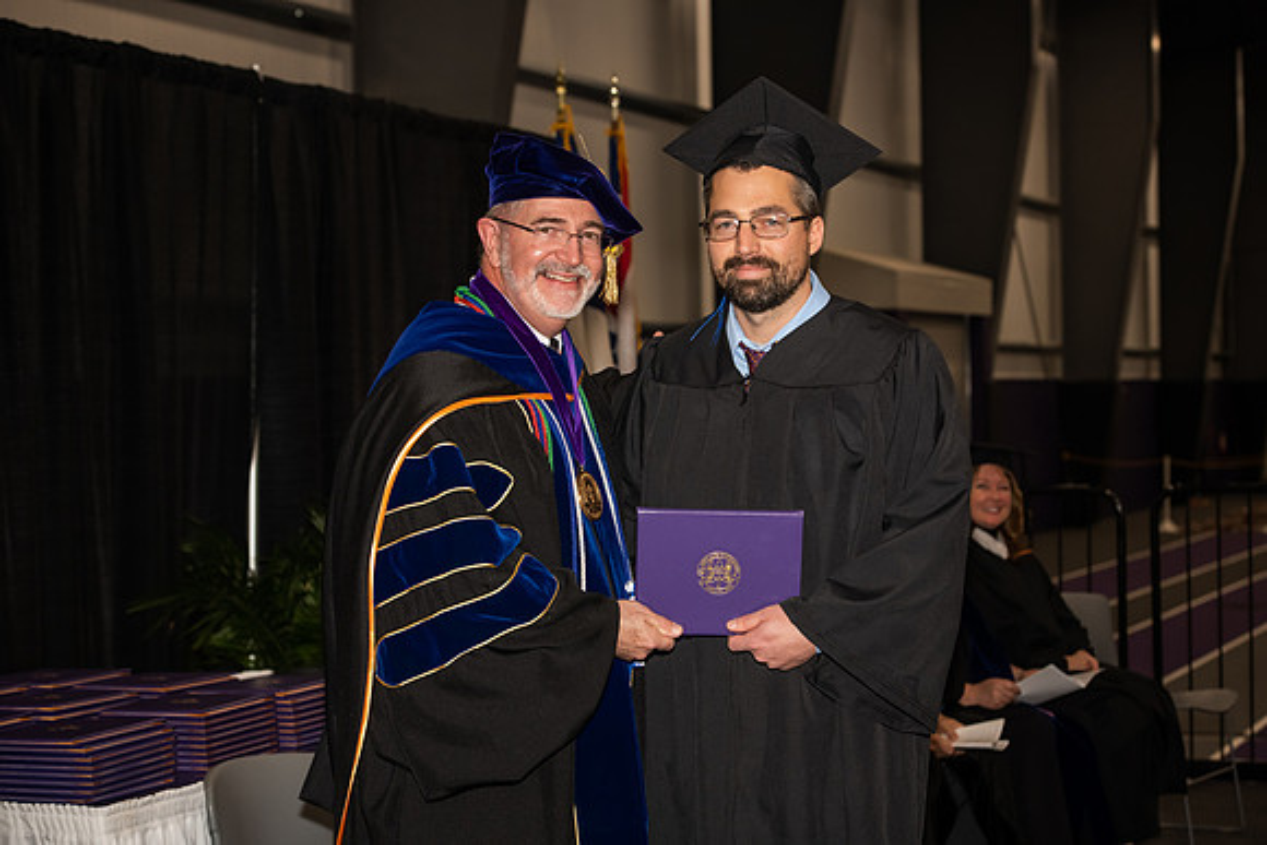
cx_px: 634
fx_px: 2816
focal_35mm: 80
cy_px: 422
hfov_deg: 25.4
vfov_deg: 17.1
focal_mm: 80
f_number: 5.6
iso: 1000
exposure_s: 1/200
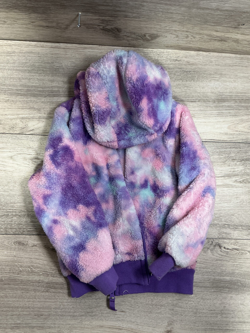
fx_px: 279
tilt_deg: -83.5
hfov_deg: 48.2
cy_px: 166
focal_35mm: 29
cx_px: 125
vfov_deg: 61.7
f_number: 1.8
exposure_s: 1/50
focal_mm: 3
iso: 50
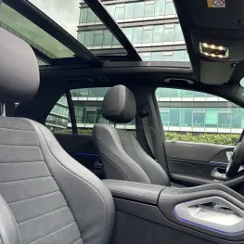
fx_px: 231
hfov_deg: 54.8
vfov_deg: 55.6
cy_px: 122
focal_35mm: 29
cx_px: 156
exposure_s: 1/121
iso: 64
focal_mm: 6.76
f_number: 1.78
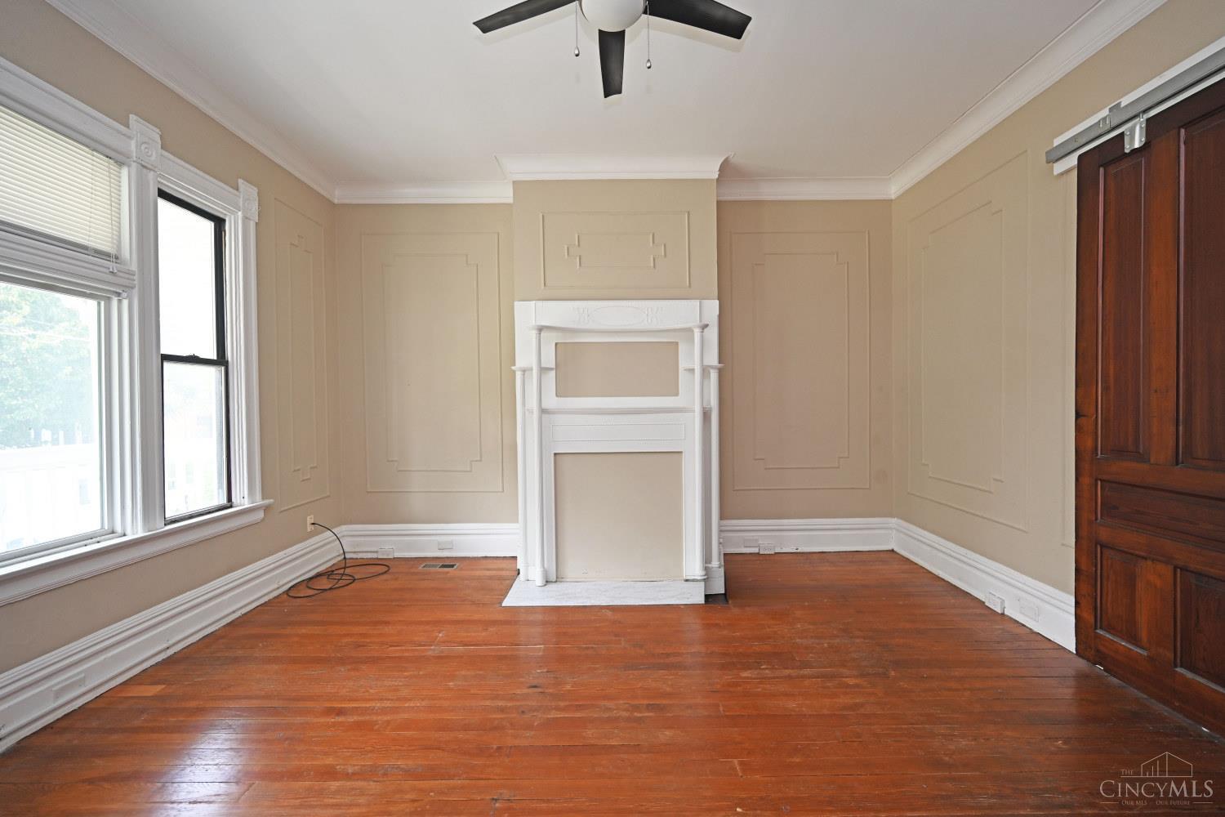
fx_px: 476
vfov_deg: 81.2
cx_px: 612
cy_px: 408
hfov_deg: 104.3
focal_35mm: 14
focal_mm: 14
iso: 200
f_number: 4
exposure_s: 1/60
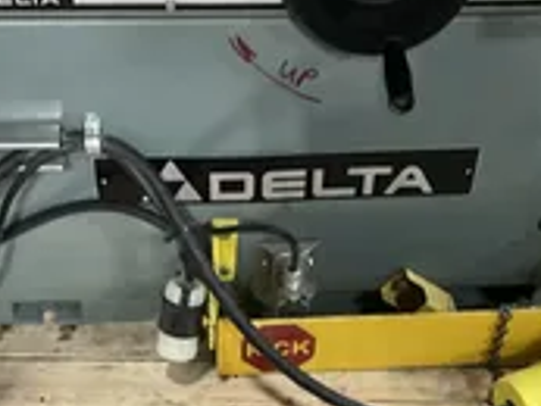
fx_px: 1048
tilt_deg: -47.6
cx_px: 288
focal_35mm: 67
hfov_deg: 28.9
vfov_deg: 21.7
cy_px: 319
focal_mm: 3
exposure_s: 1/30
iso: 400
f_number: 1.8
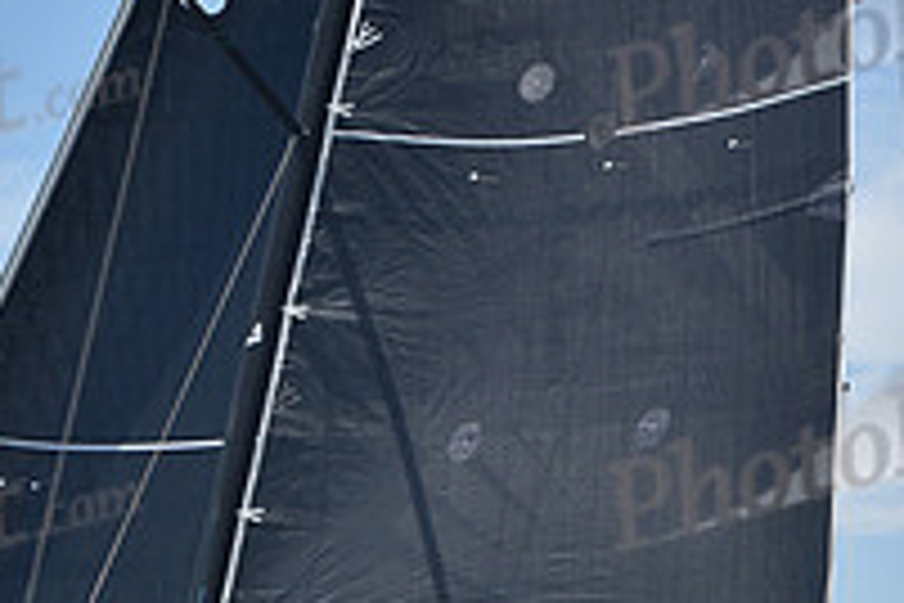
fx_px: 5072
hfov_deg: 10.2
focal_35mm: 202
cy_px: 731
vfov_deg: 6.8
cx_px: 378
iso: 250
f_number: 9
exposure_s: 1/800
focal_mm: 70
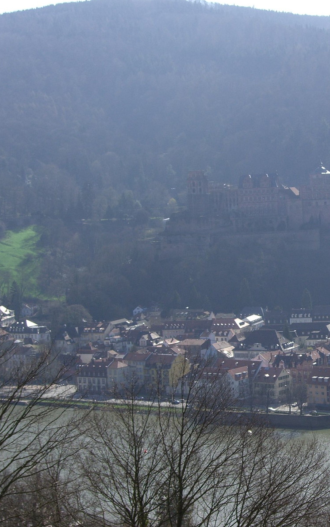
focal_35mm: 81
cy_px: 263
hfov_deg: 15.8
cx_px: 328
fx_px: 1165
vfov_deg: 25.5
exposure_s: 1/400
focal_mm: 11.8
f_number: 5
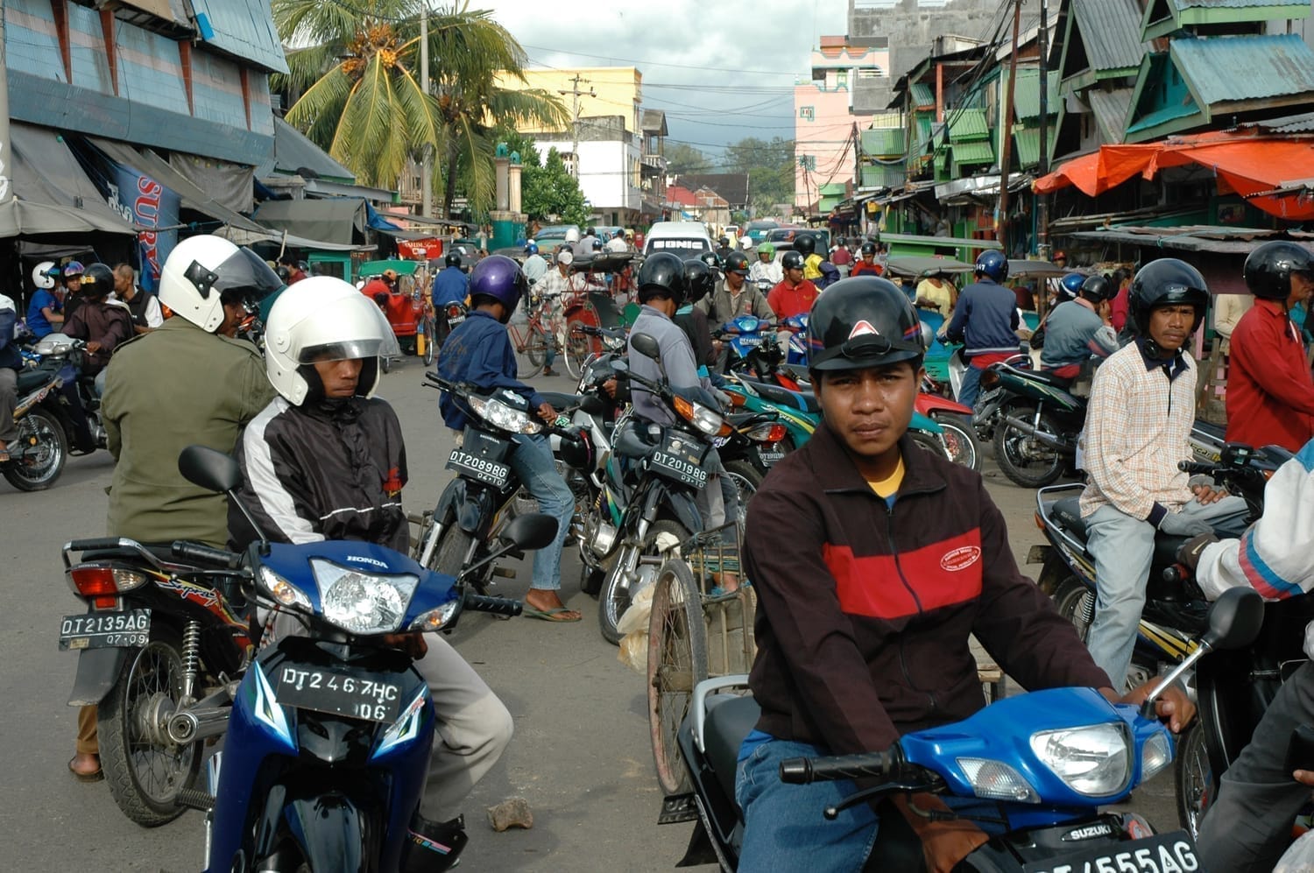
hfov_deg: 35.1
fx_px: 2078
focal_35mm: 57
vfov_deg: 23.7
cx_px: 657
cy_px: 436
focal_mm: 38
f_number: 9
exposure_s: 1/320
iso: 200
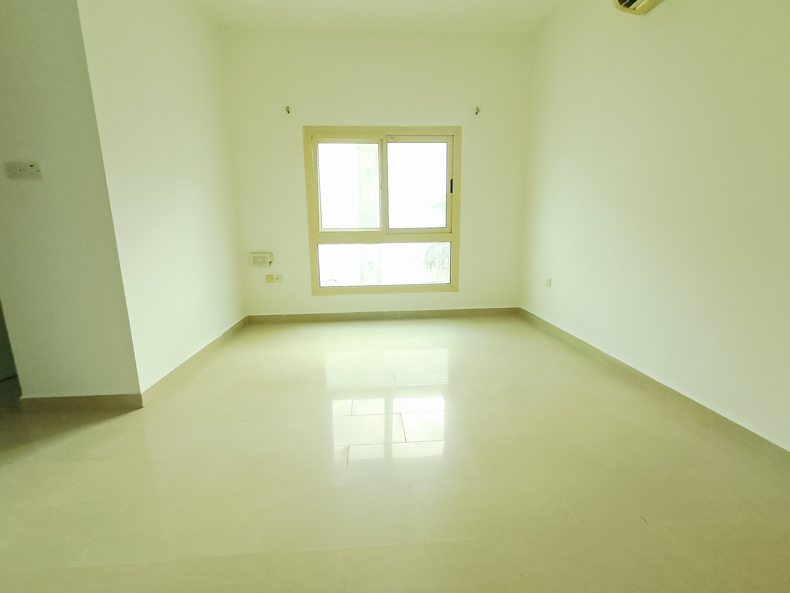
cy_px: 296
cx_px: 395
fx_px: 365
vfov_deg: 78.1
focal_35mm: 16
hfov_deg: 94.5
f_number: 2.2
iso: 160
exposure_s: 1/50
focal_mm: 1.64
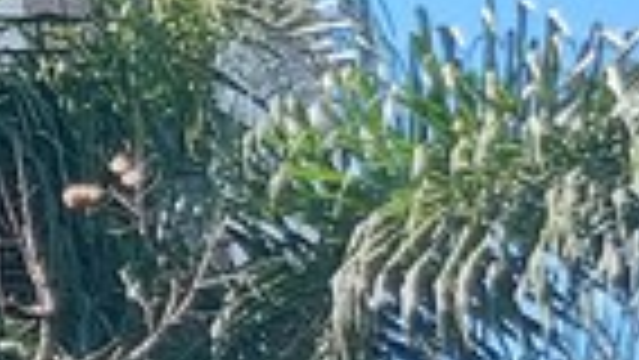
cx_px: -1107
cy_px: 1035
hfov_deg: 9.5
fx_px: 3204
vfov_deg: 6.0
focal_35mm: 189
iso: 32
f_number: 1.8
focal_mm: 5.23
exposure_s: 1/142
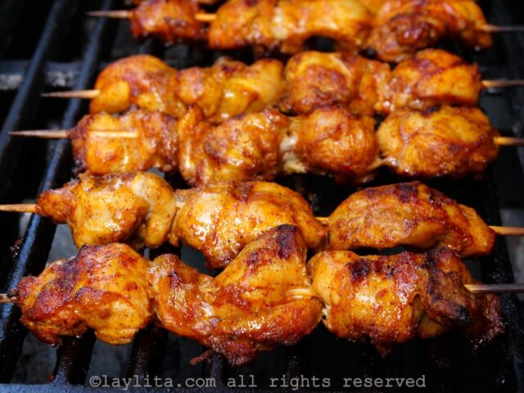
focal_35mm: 92
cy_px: 196
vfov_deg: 16.1
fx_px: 1393
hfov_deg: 21.3
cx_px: 262
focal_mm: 46
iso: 800
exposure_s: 1/100
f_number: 9
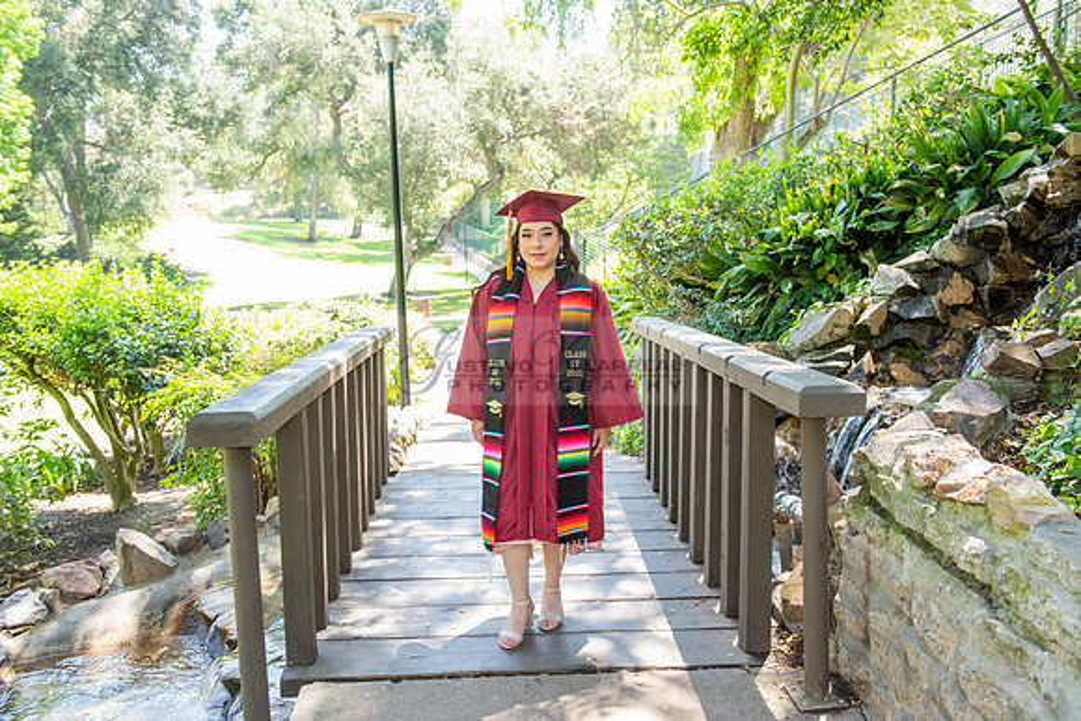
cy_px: 360
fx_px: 931
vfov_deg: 42.3
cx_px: 540
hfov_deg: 60.3
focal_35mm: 31
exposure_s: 1/160
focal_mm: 31
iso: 640
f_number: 5
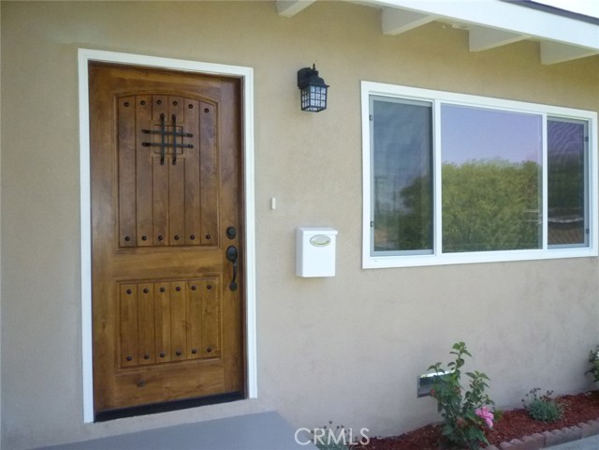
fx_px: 502
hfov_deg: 61.7
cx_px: 300
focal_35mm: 29
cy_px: 225
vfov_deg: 48.2
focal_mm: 5.2
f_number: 3.3
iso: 400
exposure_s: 1/500
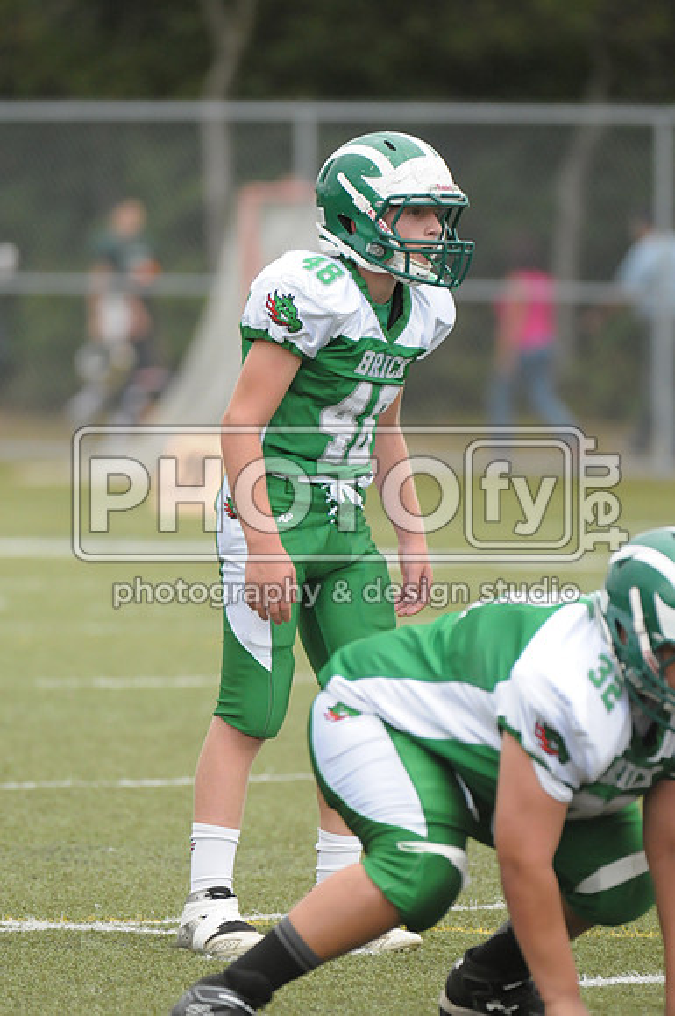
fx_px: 12693
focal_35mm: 450
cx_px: 338
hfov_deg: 3.0
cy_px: 508
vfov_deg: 4.6
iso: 1600
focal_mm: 300
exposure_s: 1/3200
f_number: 4
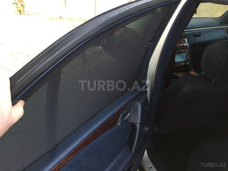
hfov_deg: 61.7
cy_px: 86
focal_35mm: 29
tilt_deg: -25.2
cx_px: 114
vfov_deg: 48.2
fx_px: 191
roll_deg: +2.1
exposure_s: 1/33
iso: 64
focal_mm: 4.15
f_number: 2.2
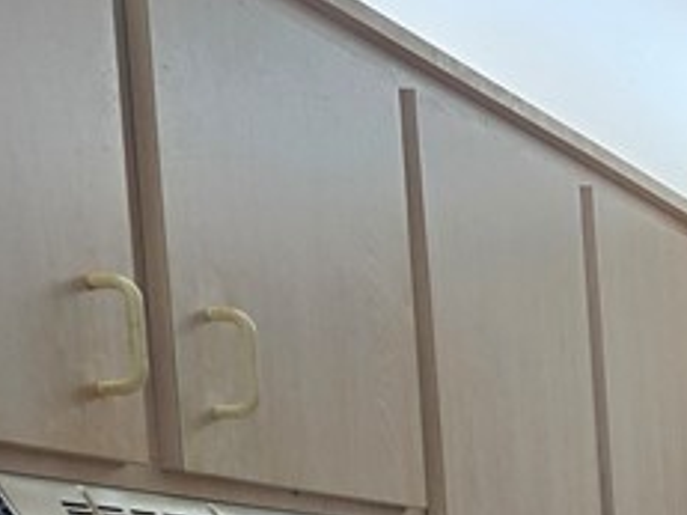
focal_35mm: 102
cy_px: 902
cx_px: 1448
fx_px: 2023
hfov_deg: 15.0
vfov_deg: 13.2
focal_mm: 6.3
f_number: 1.7
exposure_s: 1/120
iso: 80
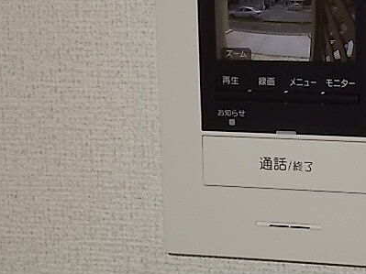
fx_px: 1290
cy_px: 95
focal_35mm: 122
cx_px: 281
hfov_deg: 16.1
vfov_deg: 12.1
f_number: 5.8
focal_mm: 13.5
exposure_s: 1/60
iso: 200
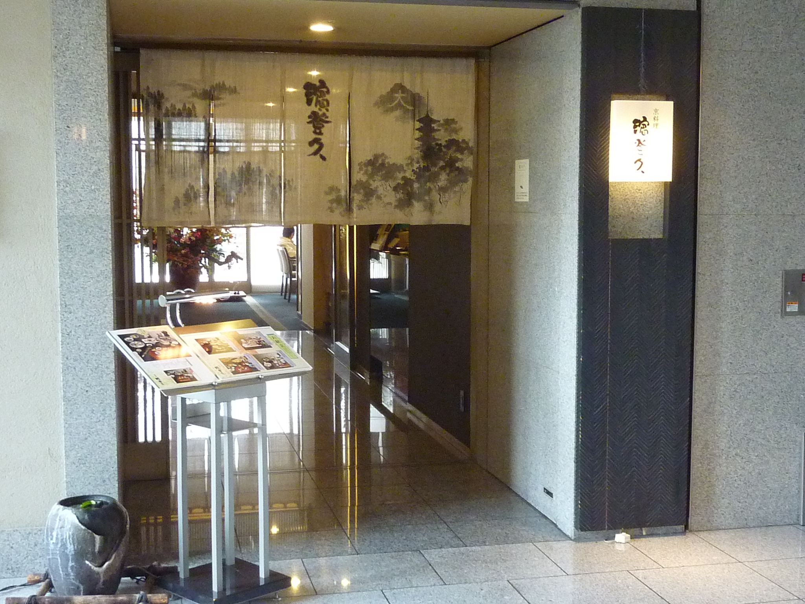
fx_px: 1116
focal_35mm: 48
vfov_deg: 30.3
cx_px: 402
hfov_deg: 39.7
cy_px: 302
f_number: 3.3
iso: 400
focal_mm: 4.4
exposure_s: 1/30
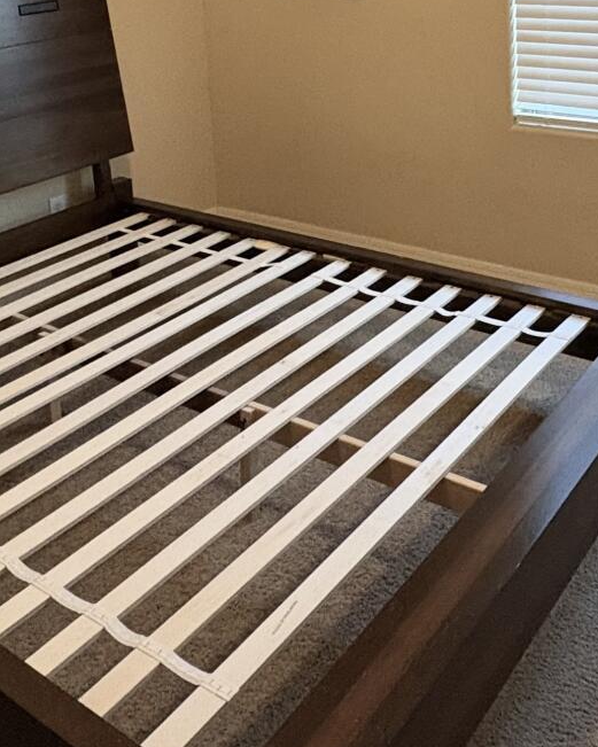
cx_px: 382
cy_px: 31
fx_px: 929
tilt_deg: -7.0
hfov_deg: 35.4
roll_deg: +2.0
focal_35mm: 42
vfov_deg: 39.5
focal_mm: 2.22
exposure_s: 1/60
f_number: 2.2
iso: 500
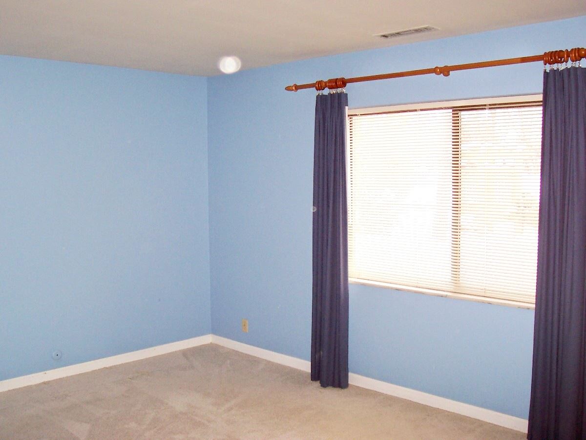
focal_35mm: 37
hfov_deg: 50.1
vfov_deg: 38.7
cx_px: 293
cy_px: 220
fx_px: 626
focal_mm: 5.6
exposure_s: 1/60
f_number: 2.8
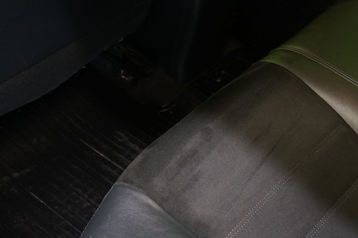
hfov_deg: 30.9
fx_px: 626
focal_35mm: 63
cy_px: 80
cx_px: 299
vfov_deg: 21.5
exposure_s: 1/20
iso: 2000
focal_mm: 31
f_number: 4
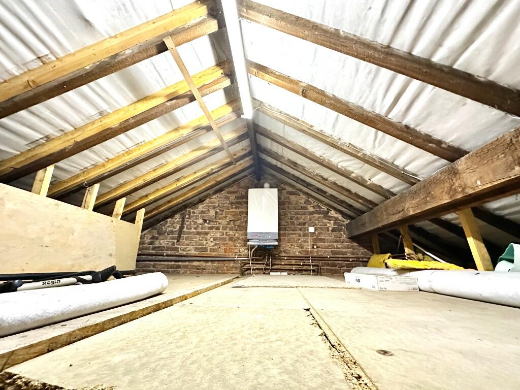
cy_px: 195
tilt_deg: +17.6
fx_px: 210
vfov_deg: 85.7
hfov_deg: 102.1
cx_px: 260
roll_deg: -1.1
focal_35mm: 14
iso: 1600
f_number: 2.2
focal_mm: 2.22
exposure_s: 1/25
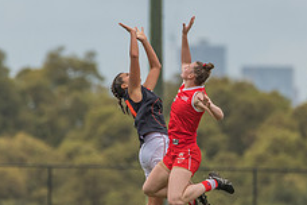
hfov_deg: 1.7
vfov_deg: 1.1
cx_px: 184
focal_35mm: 1221
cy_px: 99
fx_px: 10412
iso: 500
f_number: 6
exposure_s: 1/1600
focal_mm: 450
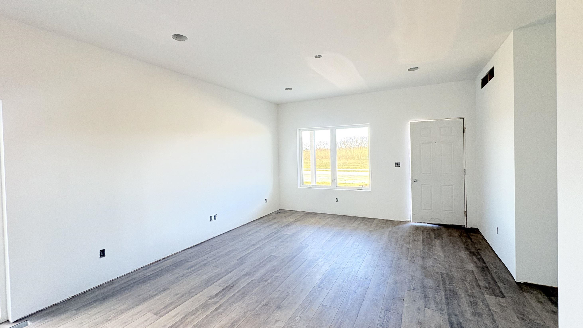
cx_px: 300
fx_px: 247
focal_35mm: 16
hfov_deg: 99.3
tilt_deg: -0.3
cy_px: 157
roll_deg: +1.6
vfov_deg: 67.0
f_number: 2.2
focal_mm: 2.22
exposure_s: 1/70
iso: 250
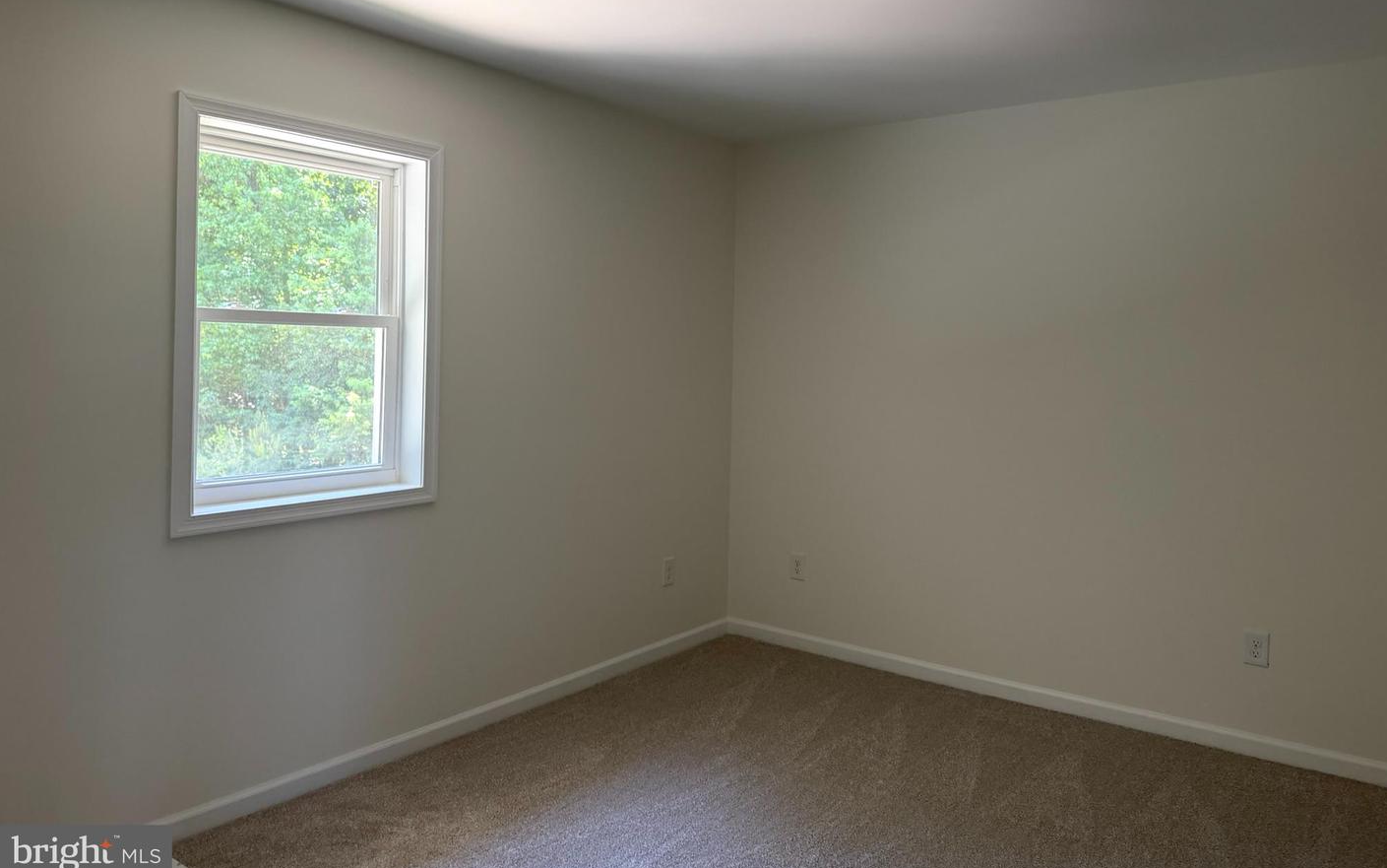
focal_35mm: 26
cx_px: 708
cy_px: 350
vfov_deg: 47.4
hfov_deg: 70.4
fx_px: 983
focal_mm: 6.76
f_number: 1.78
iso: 200
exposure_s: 1/100
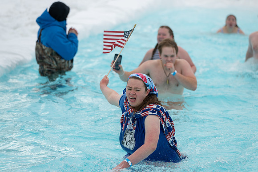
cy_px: 80
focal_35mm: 133
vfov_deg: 10.3
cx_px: 129
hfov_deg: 15.4
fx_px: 956
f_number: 3.2
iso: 72
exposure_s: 1/800
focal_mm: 125
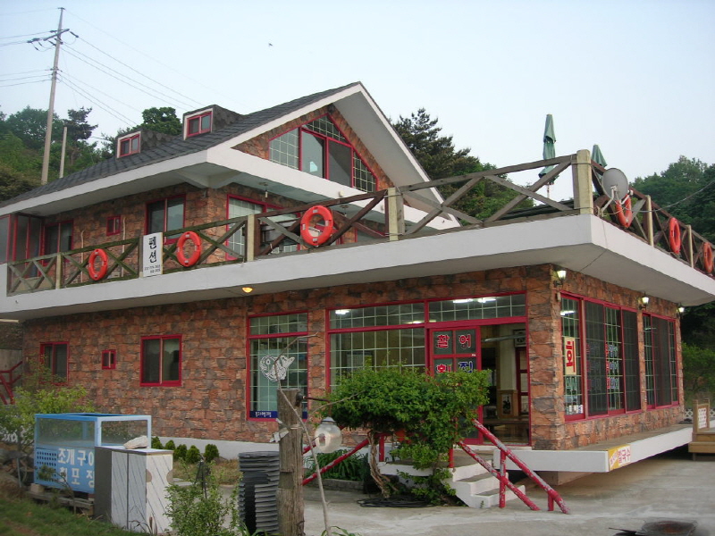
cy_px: 268
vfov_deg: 37.7
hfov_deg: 49.0
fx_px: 785
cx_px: 358
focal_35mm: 38
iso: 64
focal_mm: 7.8
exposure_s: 1/85.3
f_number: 2.8
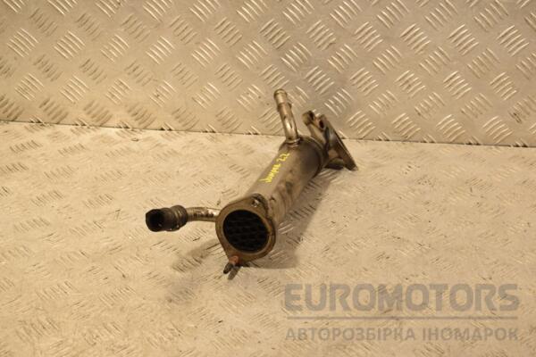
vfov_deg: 22.6
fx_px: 893
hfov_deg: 33.4
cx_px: 268
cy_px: 178
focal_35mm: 60
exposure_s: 1/200
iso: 800
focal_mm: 40
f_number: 7.1
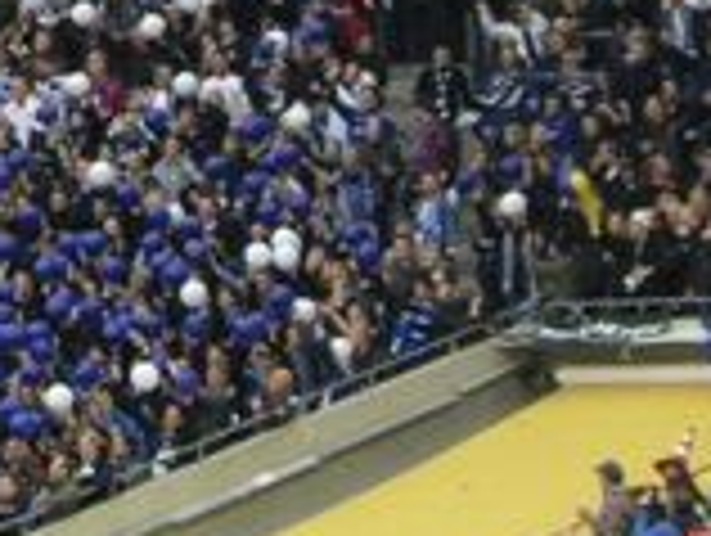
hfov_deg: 5.6
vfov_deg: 4.2
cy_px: -47
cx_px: -205
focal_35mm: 353
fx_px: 7262
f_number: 4
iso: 800
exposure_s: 1/80
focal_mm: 16.3
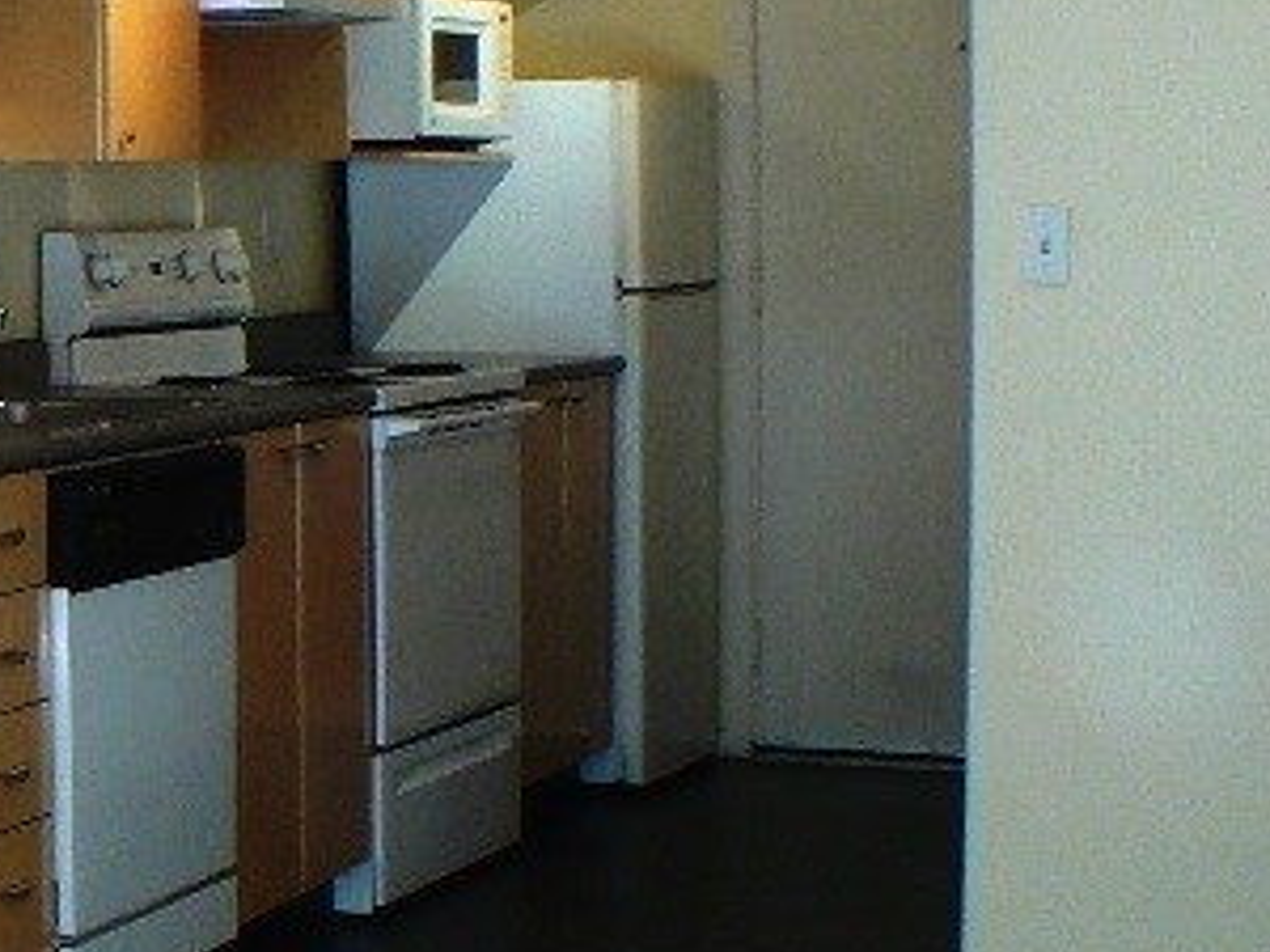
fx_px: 4513
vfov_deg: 12.0
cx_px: -135
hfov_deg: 15.6
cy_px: 834
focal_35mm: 123
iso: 100
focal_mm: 6
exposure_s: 1/30
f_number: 2.8
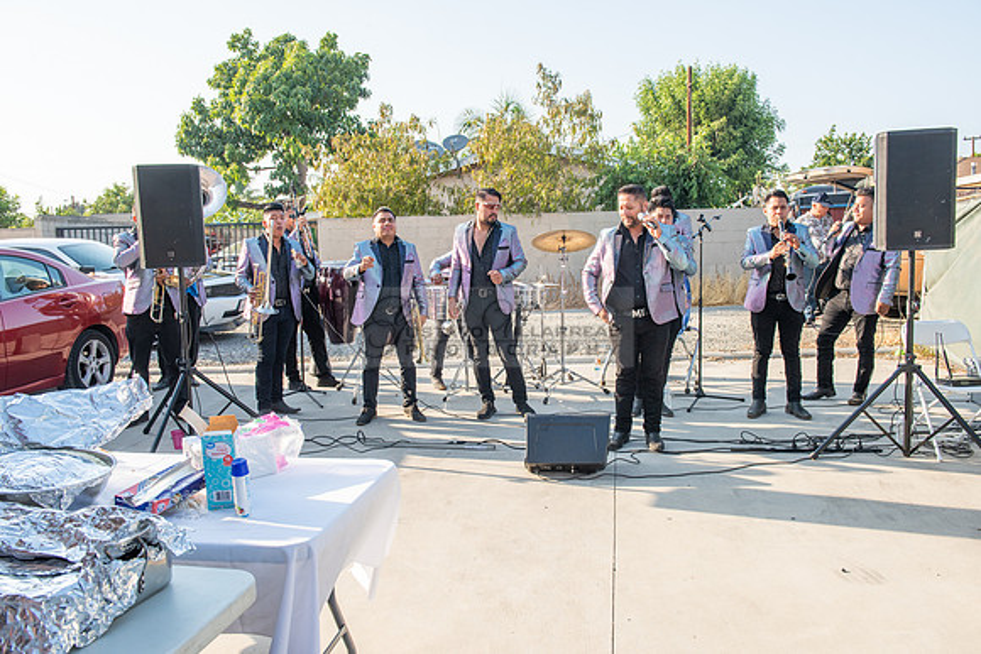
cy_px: 327
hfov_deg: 60.3
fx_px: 845
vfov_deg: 42.3
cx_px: 490
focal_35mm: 31
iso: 200
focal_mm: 31
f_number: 8
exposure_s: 1/320
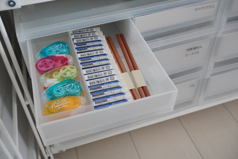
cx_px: 119
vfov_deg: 34.2
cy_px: 80
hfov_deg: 49.5
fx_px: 258
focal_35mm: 39
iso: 6400
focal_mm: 26
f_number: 8
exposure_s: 1/20
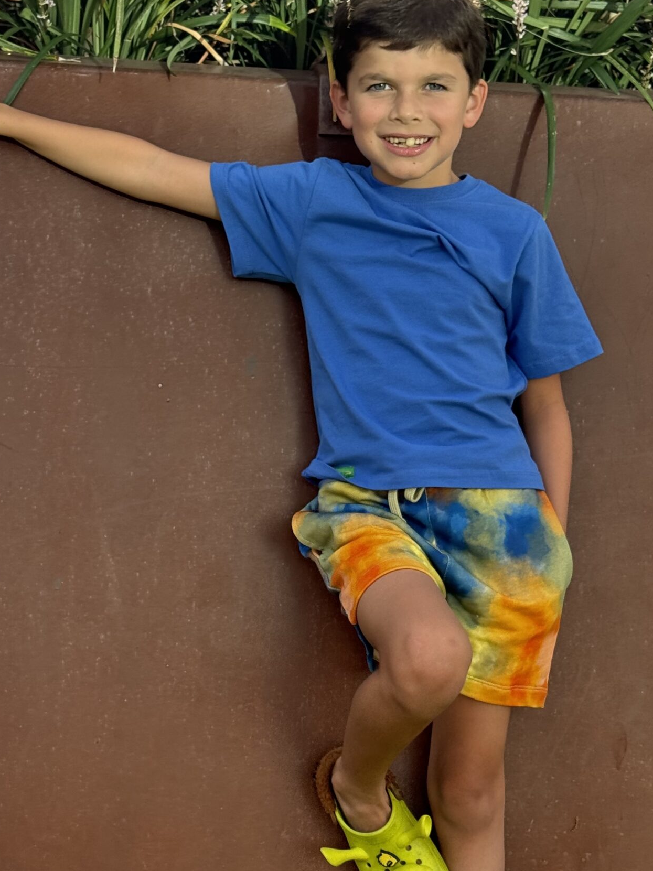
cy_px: 615
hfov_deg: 19.9
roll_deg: -2.5
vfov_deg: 26.1
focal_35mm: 74
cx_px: 295
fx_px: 1862
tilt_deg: -23.6
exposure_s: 1/343
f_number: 1.78
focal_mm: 6.76
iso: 64
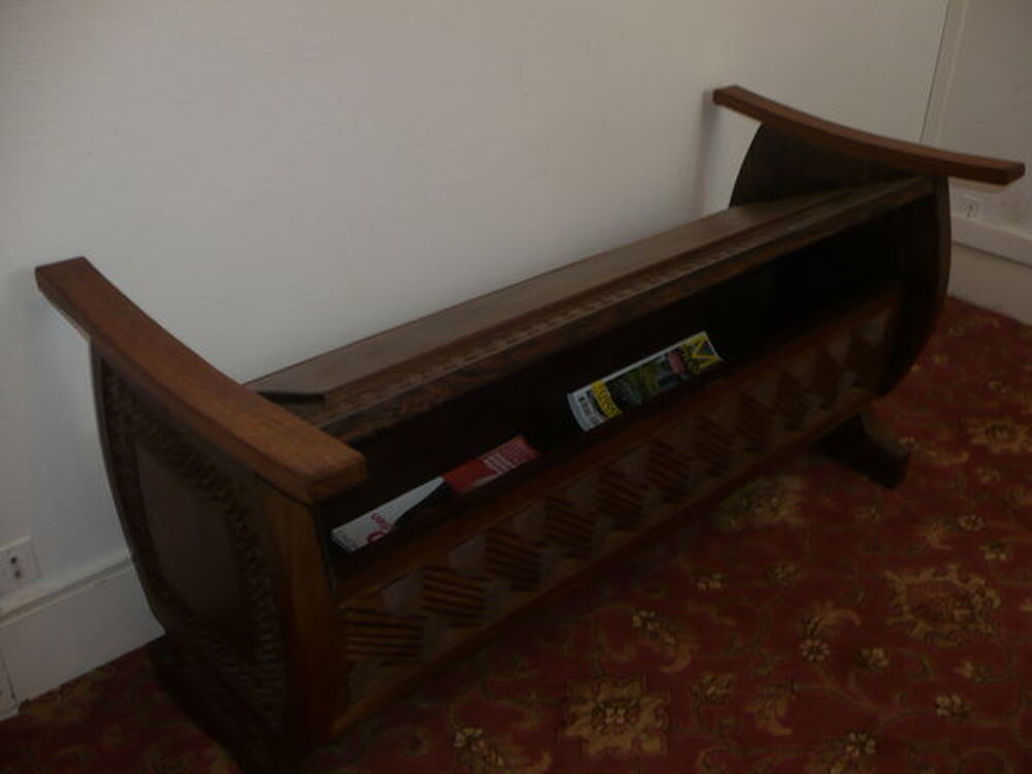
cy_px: 387
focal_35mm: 35
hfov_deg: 52.6
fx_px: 1043
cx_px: 516
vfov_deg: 40.7
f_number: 2.8
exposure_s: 1/30
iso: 100
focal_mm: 5.8
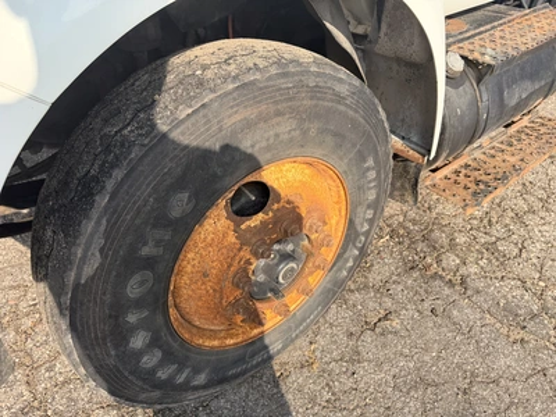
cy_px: 208
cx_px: 278
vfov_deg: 56.8
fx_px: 385
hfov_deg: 71.6
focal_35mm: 24
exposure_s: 1/2232
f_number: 1.78
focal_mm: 6.76
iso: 80
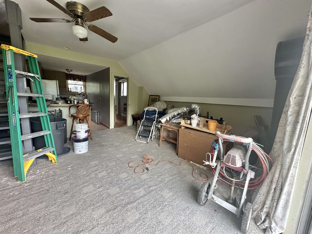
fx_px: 126
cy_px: 117
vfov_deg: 85.7
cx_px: 156
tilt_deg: -8.1
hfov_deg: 102.1
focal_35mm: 14
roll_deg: -3.3
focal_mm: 2.22
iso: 250
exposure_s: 1/99
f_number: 2.2
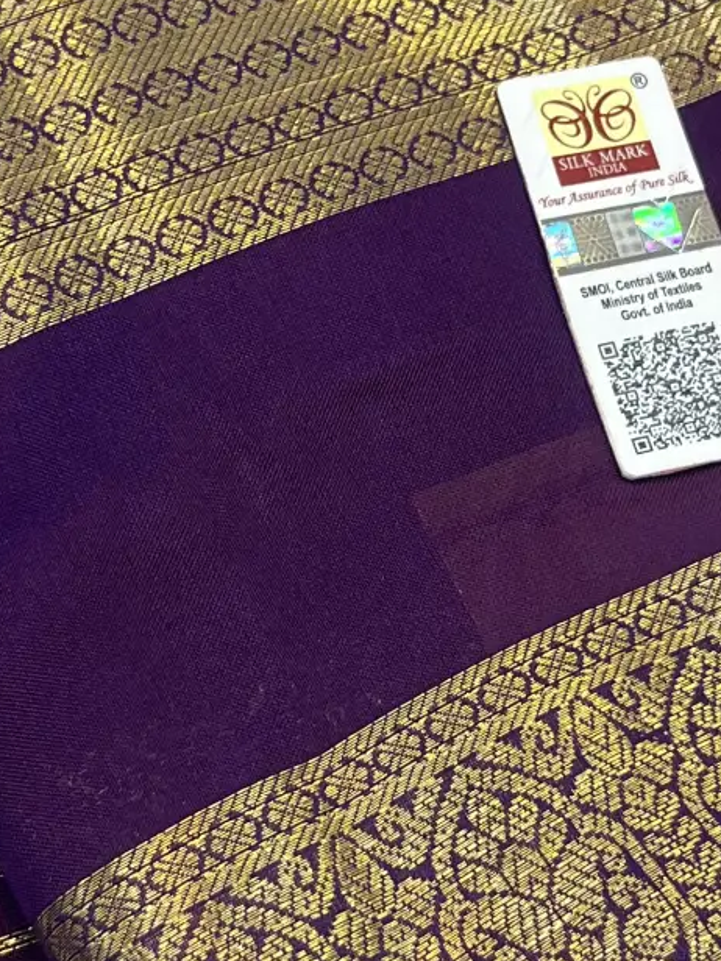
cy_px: 282
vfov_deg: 21.6
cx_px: 410
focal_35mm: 90
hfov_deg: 16.4
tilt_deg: -67.4
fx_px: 2499
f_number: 1.6
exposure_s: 1/100
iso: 80
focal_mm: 5.1
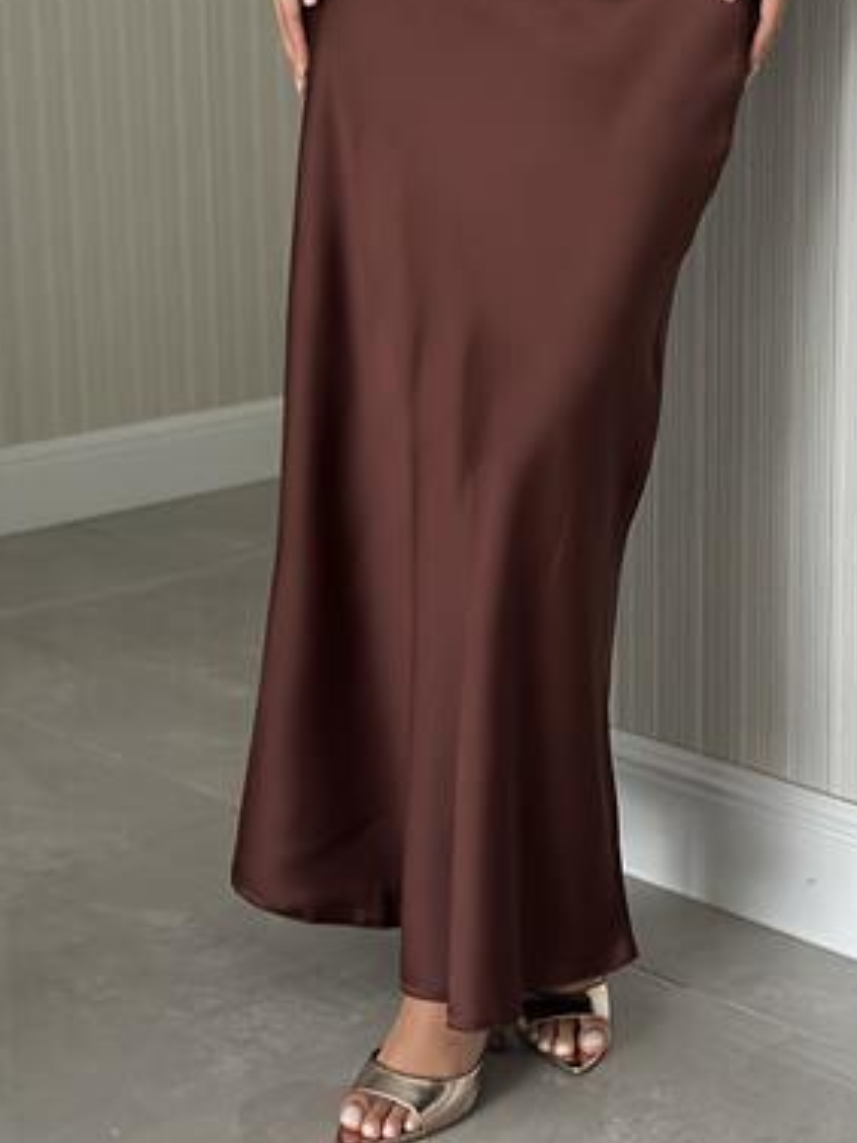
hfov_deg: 21.6
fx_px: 2245
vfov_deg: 28.4
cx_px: 486
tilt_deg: -10.8
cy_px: 375
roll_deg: +0.1
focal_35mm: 68
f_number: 1.78
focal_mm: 6.86
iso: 640
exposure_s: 1/40
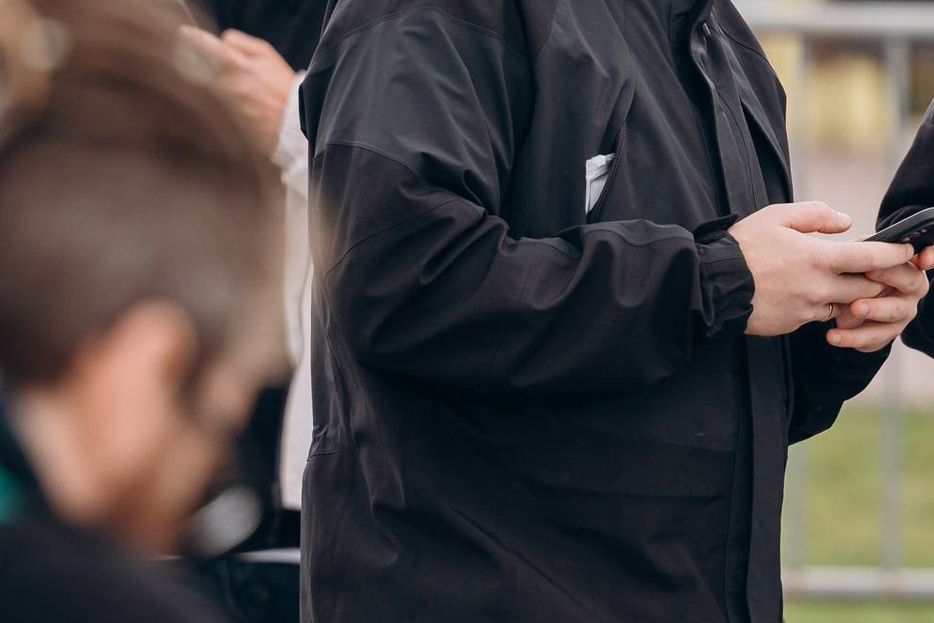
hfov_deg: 4.5
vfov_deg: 3.0
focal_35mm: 462
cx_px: 856
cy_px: 206
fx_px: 11987
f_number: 3.5
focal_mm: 180
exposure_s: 1/800
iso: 400
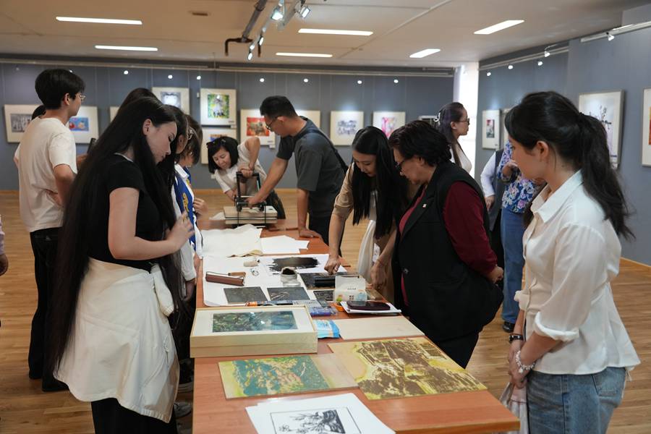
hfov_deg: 55.8
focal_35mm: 34
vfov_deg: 38.9
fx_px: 615
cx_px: 326
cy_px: 217
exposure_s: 1/160
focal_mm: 34
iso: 3200
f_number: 4
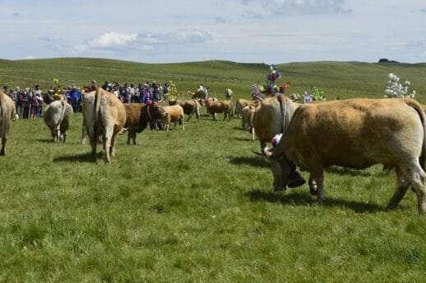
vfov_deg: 19.9
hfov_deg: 29.7
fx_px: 804
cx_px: 224
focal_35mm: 68
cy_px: 85
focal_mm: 23
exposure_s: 1/500
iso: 100
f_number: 6.3
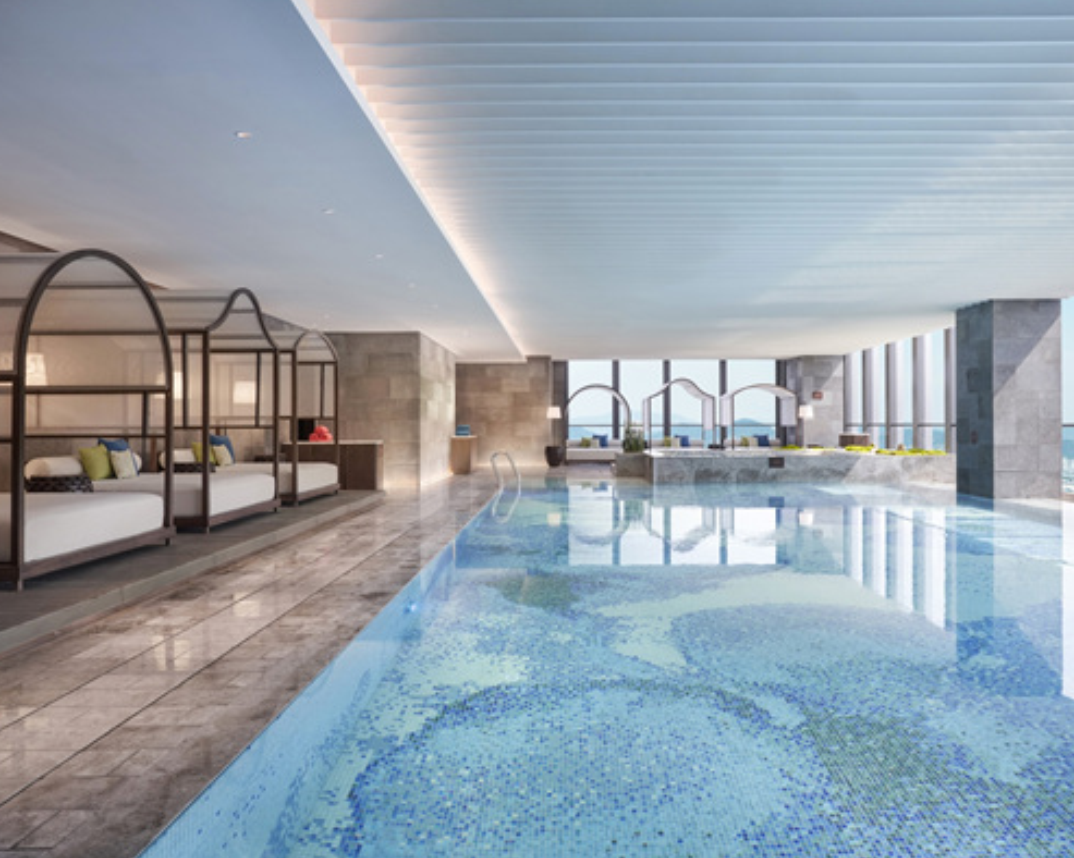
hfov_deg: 70.2
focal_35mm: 24
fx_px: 763
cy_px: 425
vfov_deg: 58.7
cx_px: 569
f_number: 11
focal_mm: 21
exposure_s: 1.3
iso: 400
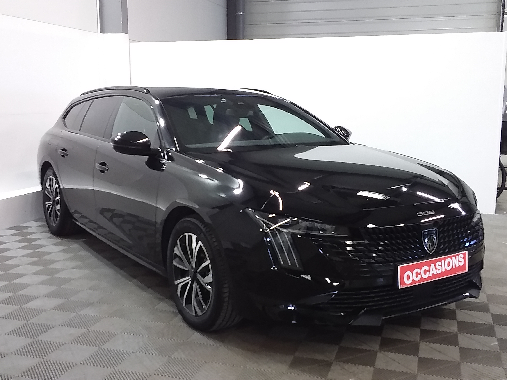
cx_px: 254
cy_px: 190
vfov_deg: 49.7
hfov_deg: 63.4
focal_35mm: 28
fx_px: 410
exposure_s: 1/33
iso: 125
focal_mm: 2.91
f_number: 1.9
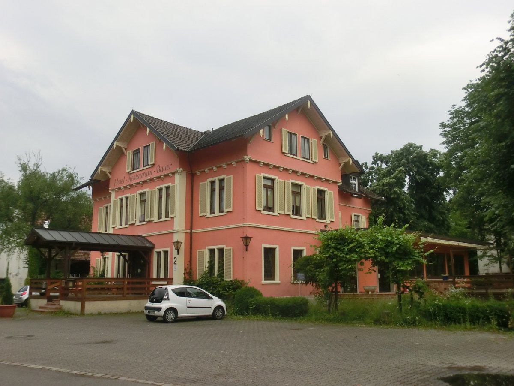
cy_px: 193
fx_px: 549
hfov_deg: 50.1
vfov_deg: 38.7
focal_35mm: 37
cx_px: 257
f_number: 3.9
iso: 80
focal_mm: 6.61
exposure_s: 1/320
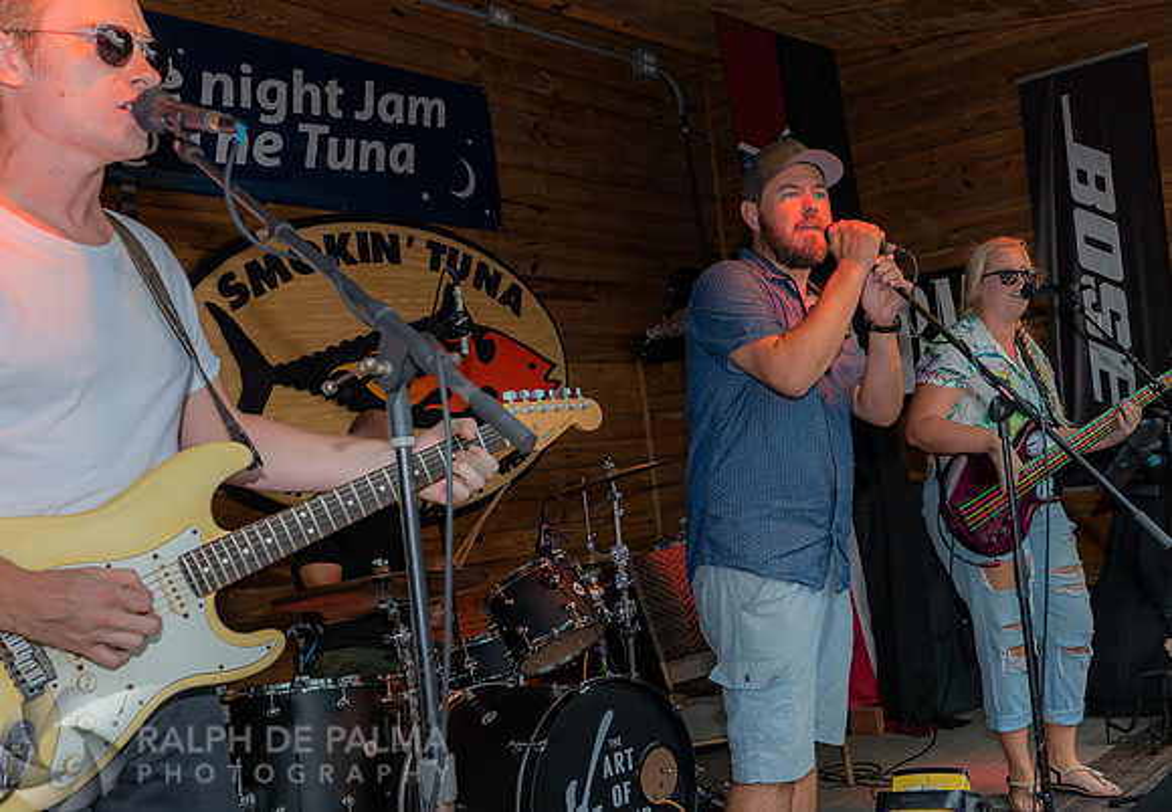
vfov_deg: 34.6
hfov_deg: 47.2
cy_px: 442
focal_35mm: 40
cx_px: 828
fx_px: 1305
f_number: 5.6
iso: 400
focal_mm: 24
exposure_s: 1/160
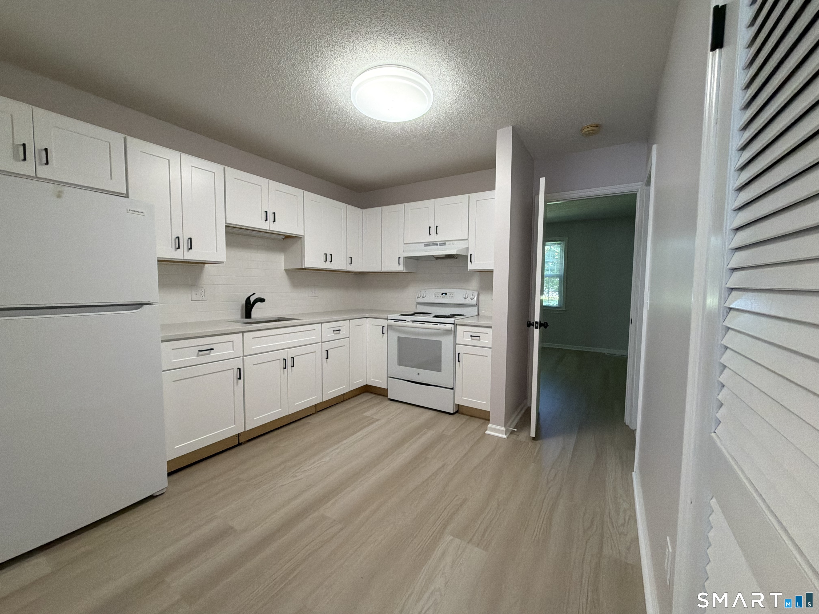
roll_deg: +0.0
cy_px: 307
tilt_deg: -3.6
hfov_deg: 102.1
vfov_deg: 85.7
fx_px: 331
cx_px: 410
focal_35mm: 14
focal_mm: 2.22
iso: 200
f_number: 2.2
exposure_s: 1/60
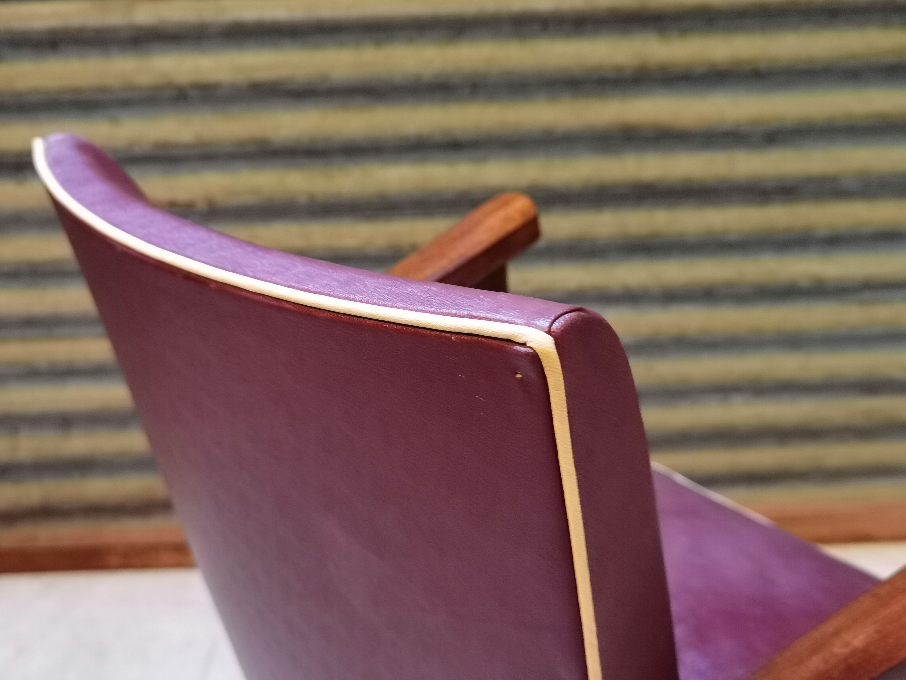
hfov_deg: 51.4
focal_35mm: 36
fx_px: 942
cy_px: 340
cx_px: 453
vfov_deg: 39.7
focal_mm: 6.71
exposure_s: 1/33.3
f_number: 1.9
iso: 500
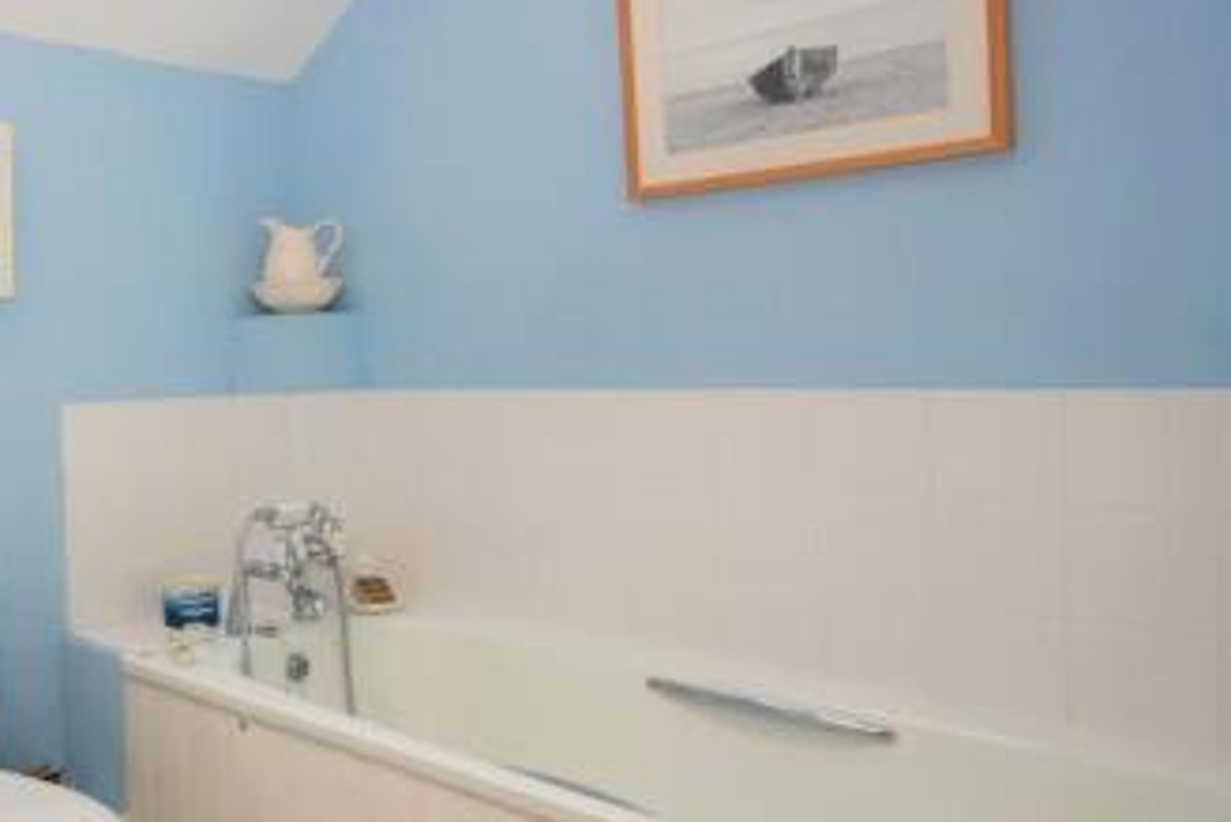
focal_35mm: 30
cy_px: 385
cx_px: 133
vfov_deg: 43.6
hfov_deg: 54.3
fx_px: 1026
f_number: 4
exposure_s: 1/60
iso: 900
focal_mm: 10
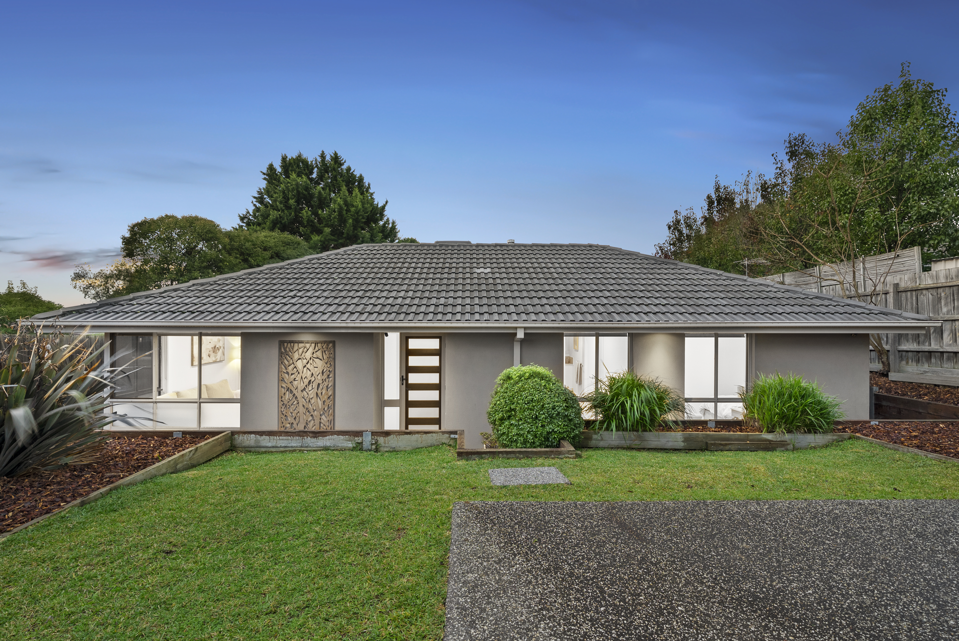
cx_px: 480
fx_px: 426
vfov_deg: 73.8
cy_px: 320
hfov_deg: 96.7
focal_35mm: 16
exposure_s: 1.6
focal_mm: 16
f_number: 7.1
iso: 320
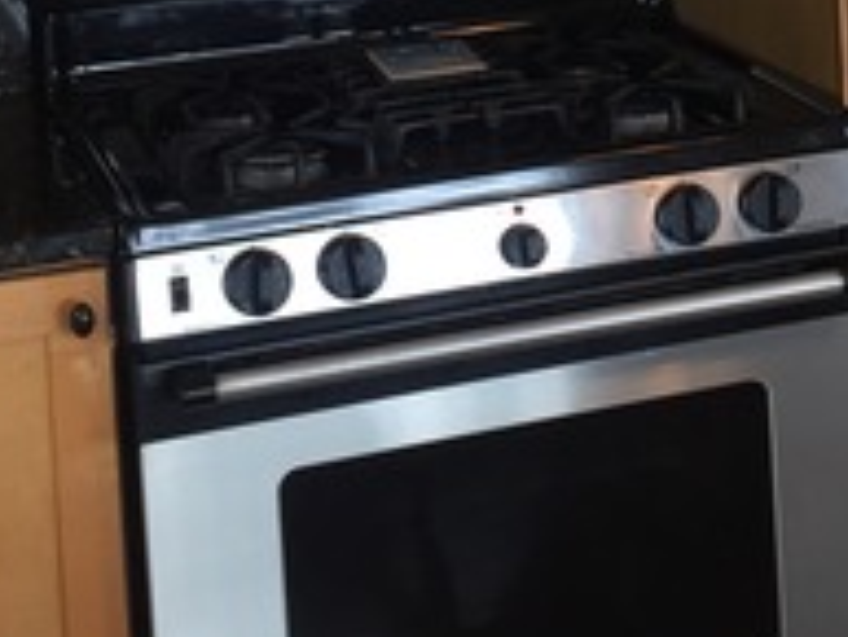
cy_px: -215
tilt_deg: -5.6
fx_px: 2353
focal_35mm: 96
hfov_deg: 20.1
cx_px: 716
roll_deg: +2.7
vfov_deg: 14.7
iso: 40
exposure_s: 1/60
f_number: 2.2
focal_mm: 4.15
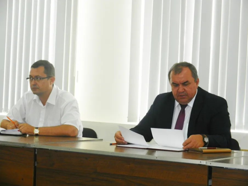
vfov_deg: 14.0
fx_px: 760
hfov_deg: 18.5
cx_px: 124
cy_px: 93
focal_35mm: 106
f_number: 5
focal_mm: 19.1
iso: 200
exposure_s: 1/40
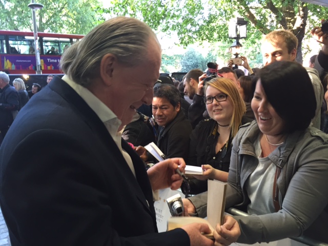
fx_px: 275
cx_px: 164
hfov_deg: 61.7
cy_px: 123
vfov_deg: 48.2
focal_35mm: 29
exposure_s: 1/30
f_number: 2.2
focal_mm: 4.15
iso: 80
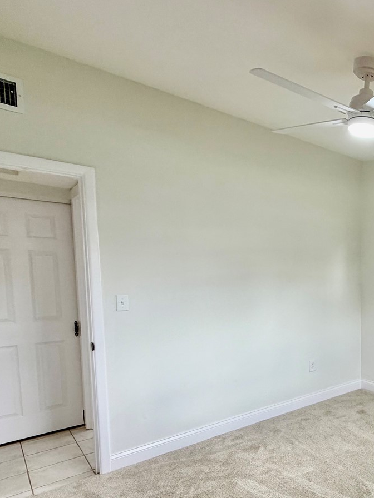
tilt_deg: -4.4
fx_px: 360
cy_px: 303
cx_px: 376
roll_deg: -0.3
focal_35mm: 25
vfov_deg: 68.6
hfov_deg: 45.9
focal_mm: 2.22
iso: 125
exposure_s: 1/121
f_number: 2.2
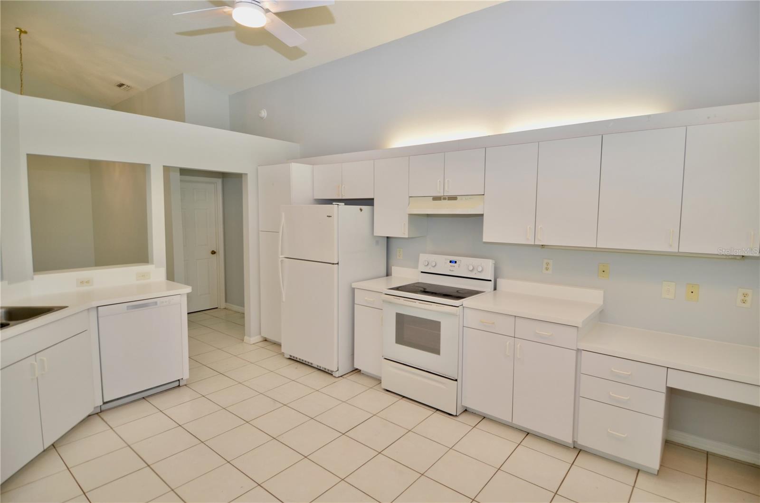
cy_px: 252
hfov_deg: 90.1
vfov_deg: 67.1
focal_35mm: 18
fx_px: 379
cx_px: 380
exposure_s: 1/60
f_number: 4
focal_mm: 12
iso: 200
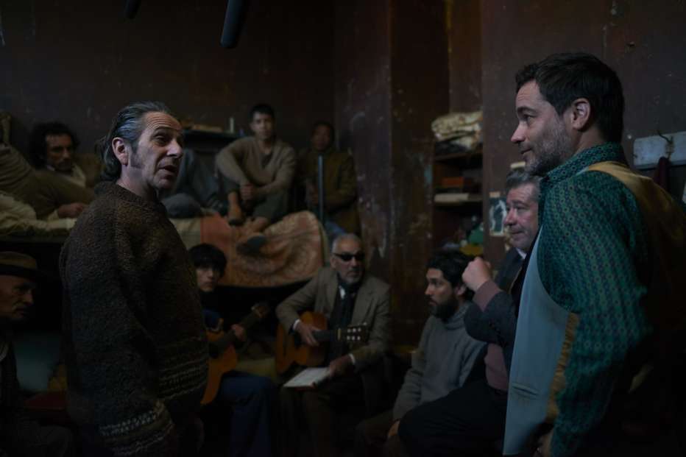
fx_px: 533
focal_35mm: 28
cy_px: 228
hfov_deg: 65.5
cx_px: 343
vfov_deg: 46.4
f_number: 2
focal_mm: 28
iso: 800
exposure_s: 1/125
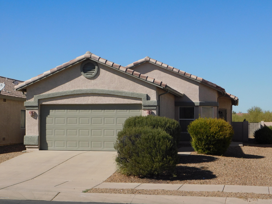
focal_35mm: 59
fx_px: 464
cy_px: 102
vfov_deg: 24.8
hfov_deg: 32.7
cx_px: 136
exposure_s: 1/400
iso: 125
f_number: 8
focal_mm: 10.4
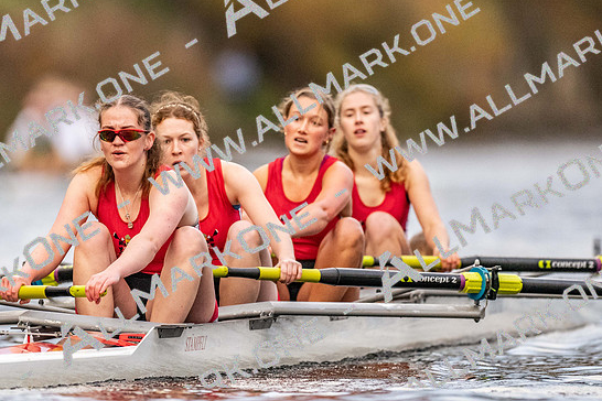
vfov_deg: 1.4
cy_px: 199
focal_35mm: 956
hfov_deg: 2.2
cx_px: 284
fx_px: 15985
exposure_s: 1/2500
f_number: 4
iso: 4000
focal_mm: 600
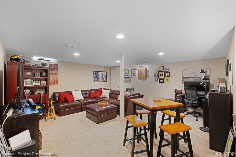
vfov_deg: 77.3
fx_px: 98
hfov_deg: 100.4
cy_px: 78
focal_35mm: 15
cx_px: 118
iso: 400
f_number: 7.1
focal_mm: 10
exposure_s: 1/30
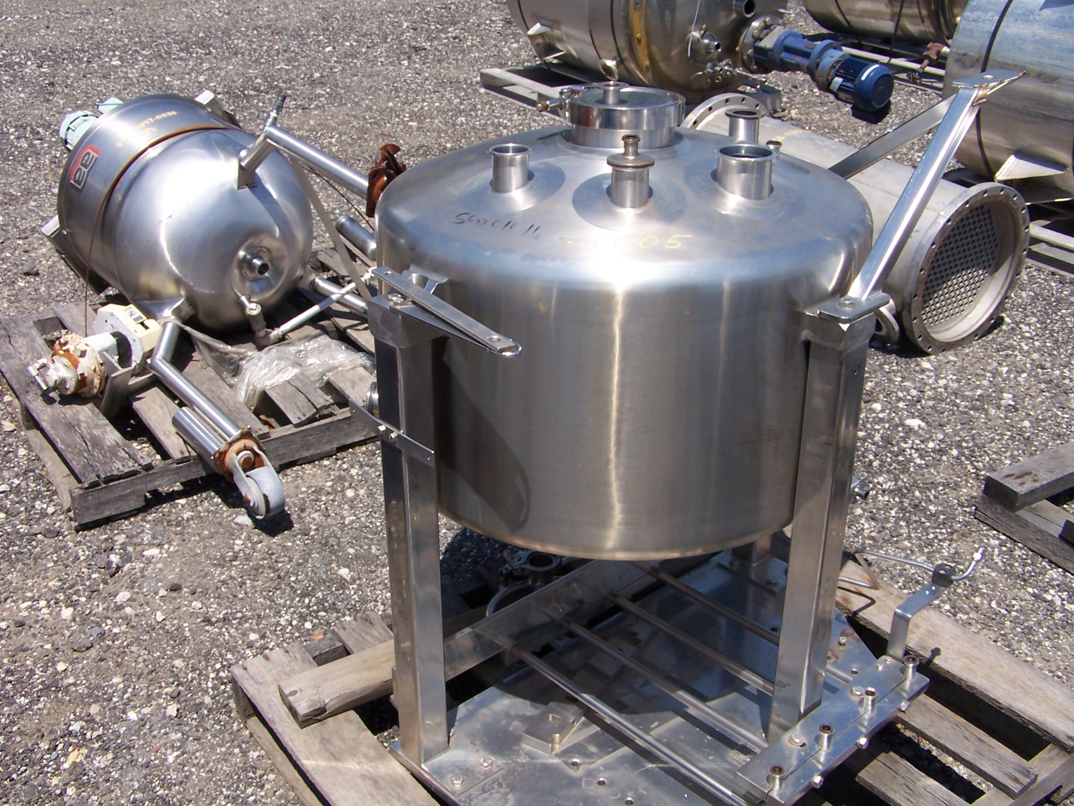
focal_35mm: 38
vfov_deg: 37.7
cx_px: 537
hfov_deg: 49.0
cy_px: 403
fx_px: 1179
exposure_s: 1/350
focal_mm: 6.3
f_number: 5.6
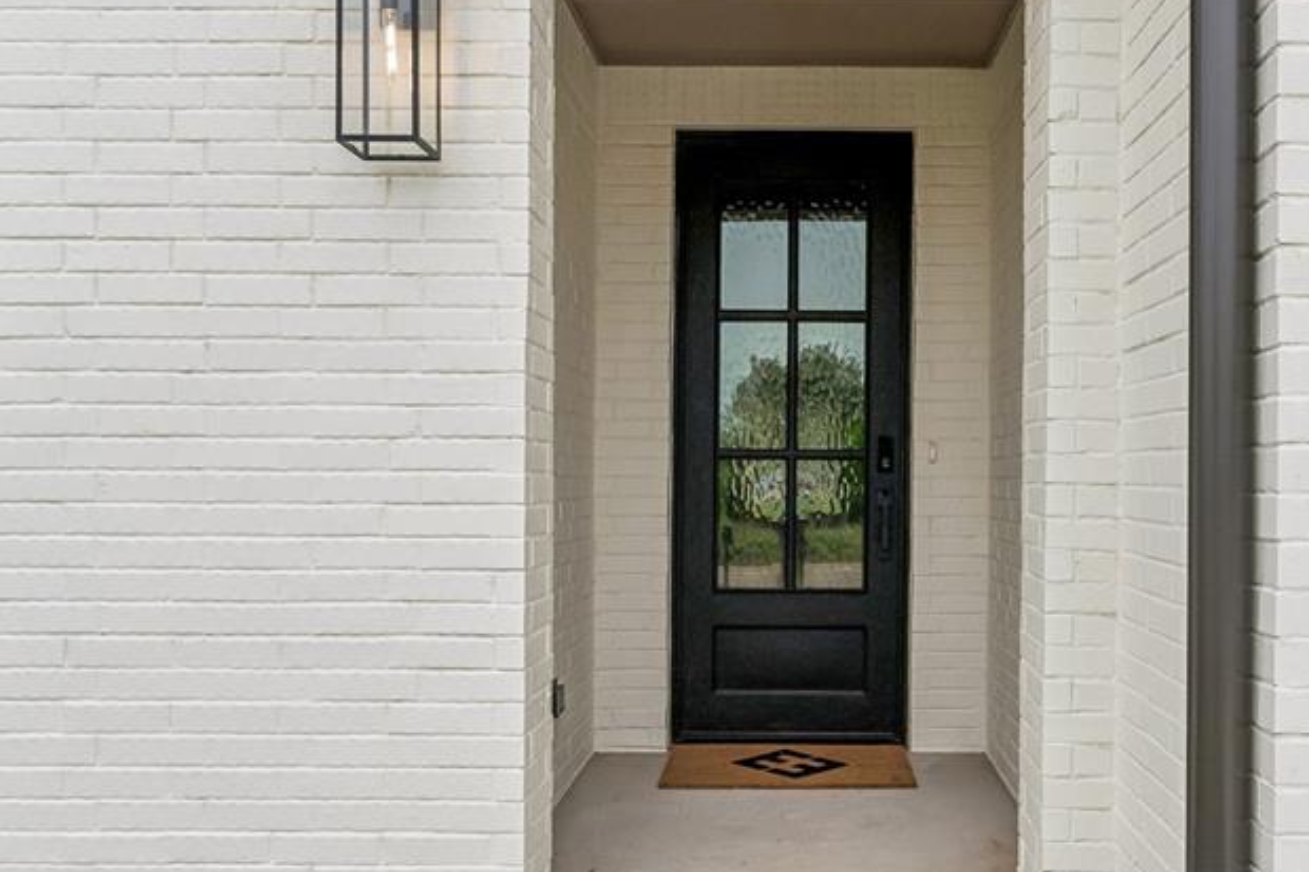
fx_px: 1215
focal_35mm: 33
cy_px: 458
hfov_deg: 55.8
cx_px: 843
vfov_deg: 39.5
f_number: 5.6
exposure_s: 1/800
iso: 250
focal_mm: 13.5
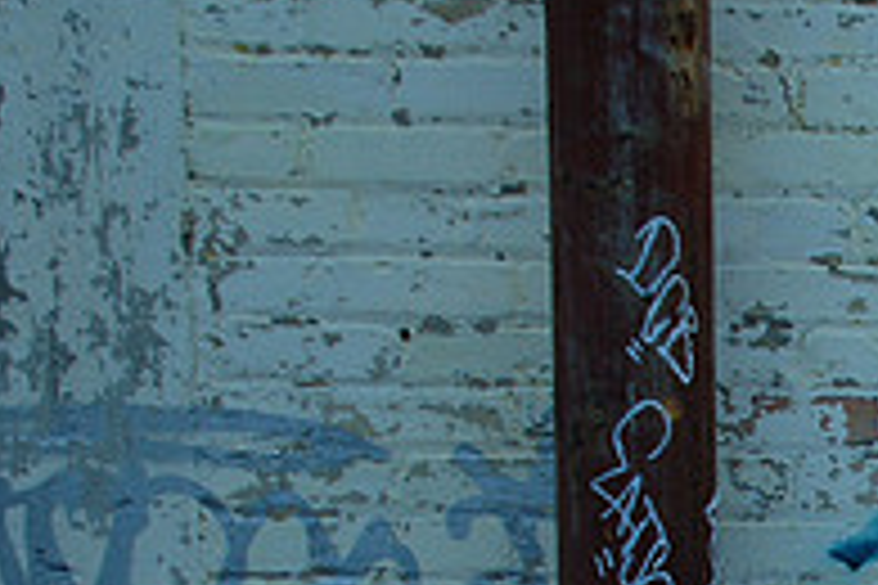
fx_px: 3048
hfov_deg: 15.3
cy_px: 806
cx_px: 1247
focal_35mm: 125
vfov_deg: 10.7
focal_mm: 28
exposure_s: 1/160
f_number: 8
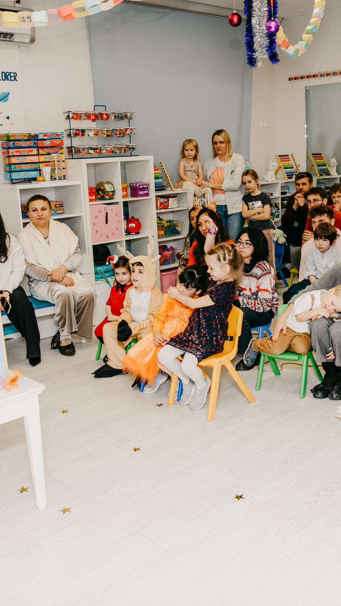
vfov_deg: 52.8
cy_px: 303
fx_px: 611
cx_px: 223
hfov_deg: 31.0
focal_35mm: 38
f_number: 4
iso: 250
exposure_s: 1/160
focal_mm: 24
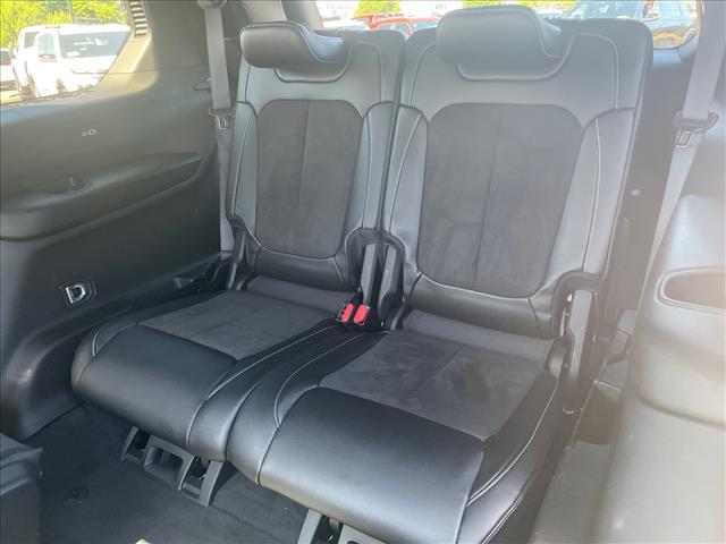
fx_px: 545
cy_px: 272
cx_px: 363
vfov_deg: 53.1
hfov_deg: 67.3
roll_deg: +2.9
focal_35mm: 26
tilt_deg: -23.2
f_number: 1.6
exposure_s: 1/59
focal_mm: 4.2
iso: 500
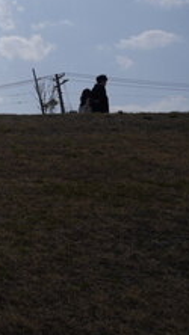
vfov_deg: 26.5
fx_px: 686
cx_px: -243
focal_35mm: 77
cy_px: 30
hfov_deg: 12.7
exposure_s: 1/1600
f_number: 8
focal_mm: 24
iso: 100
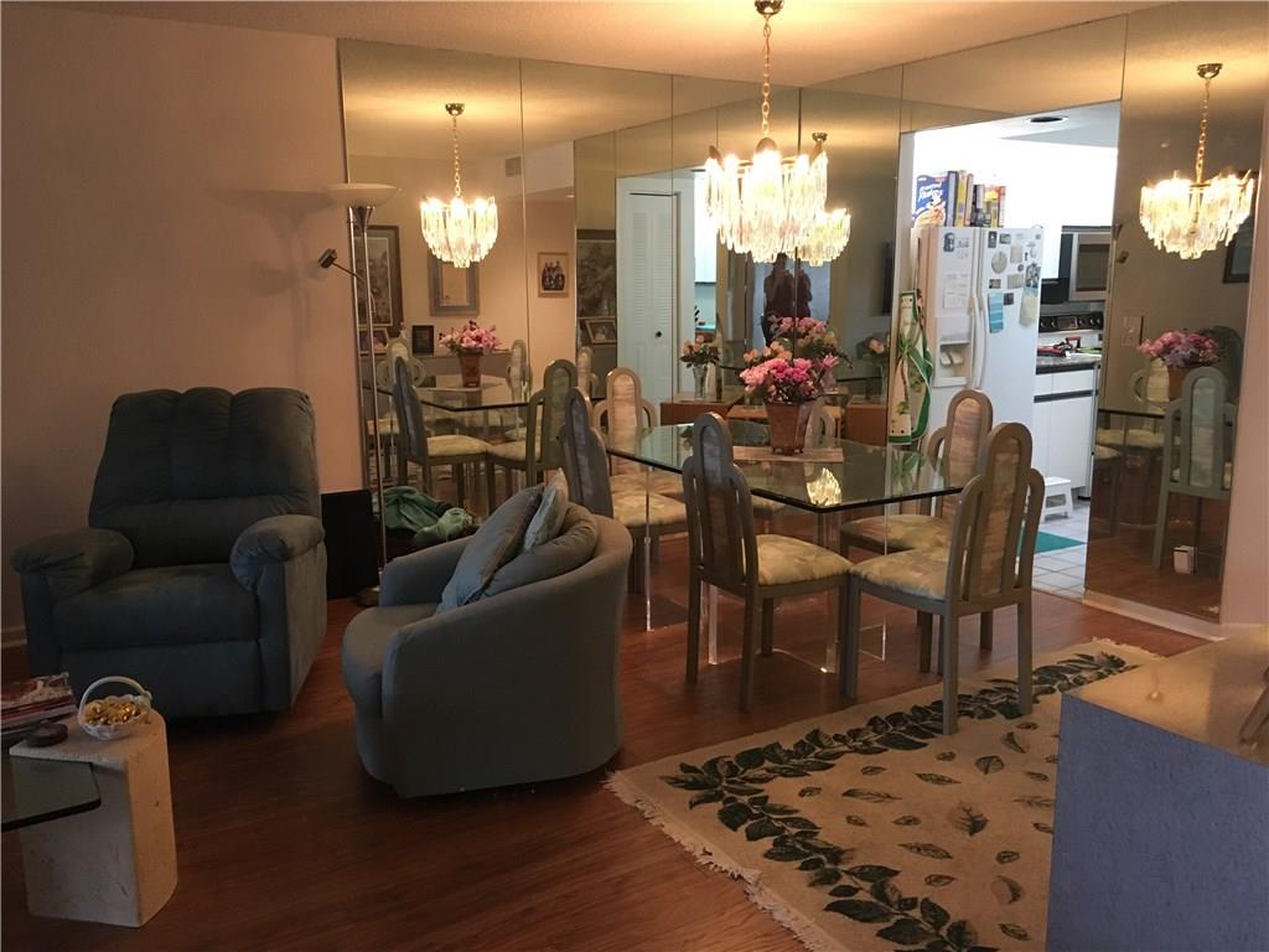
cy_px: 476
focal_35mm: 29
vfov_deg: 48.2
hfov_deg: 61.7
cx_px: 634
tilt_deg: -10.6
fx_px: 1063
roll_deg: -0.1
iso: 200
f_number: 2.2
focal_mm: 4.15
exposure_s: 1/30
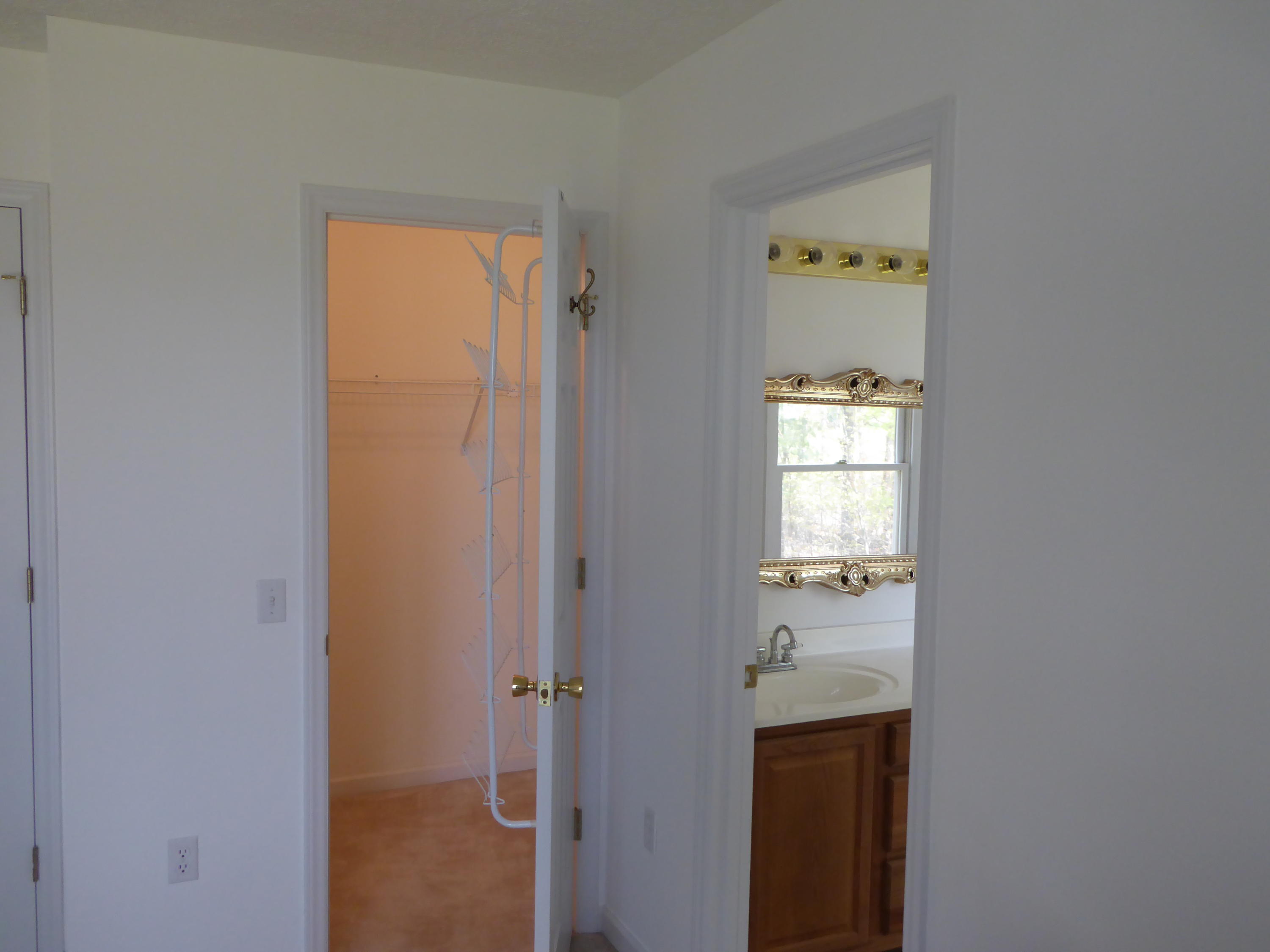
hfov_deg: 61.7
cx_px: 635
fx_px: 1064
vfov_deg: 48.2
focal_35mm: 29
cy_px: 476
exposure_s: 1/60
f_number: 3.5
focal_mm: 5
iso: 200
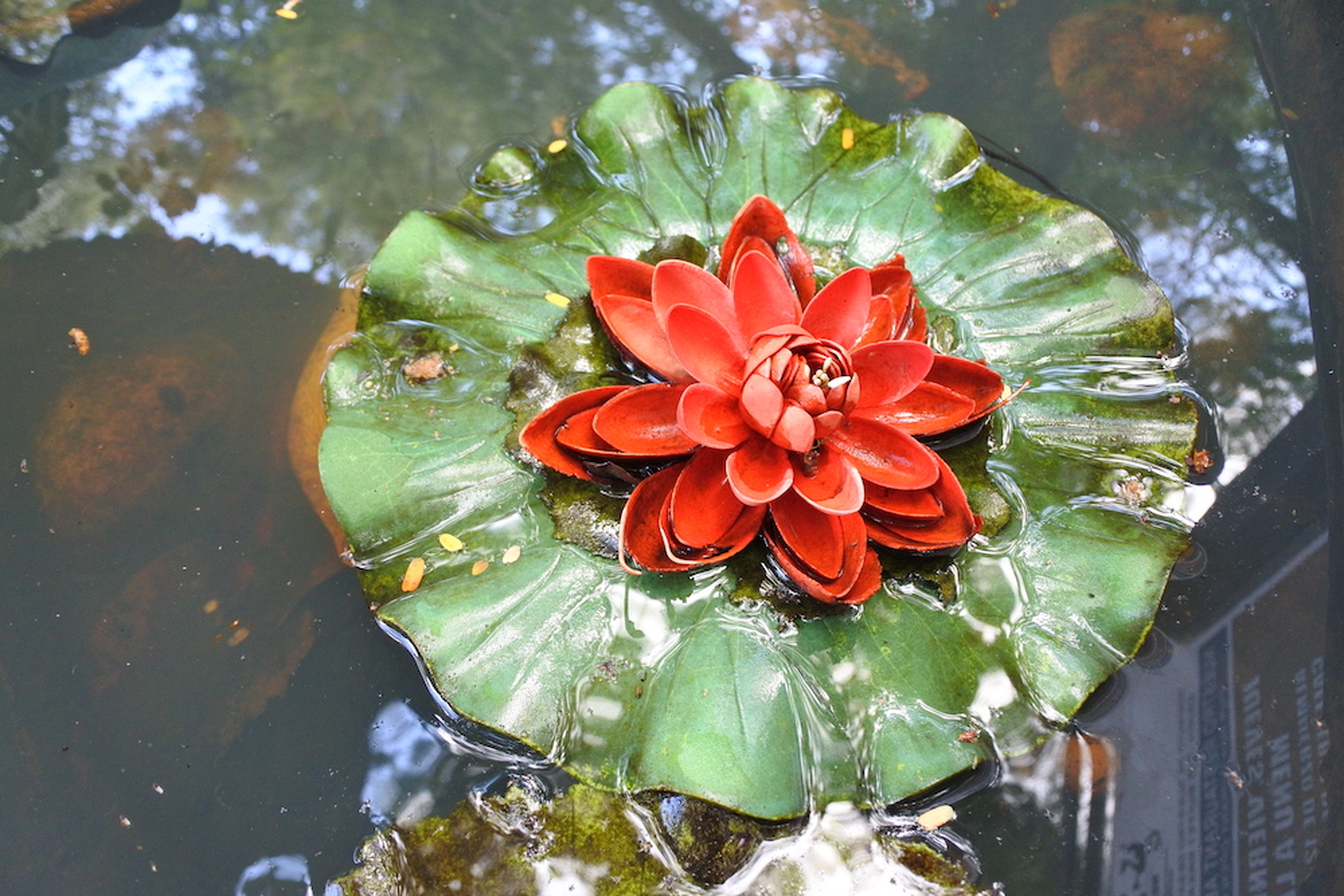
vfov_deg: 47.9
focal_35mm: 27
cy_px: 448
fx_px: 1008
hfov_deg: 67.4
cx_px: 672
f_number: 3.5
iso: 800
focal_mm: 10
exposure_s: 1/100
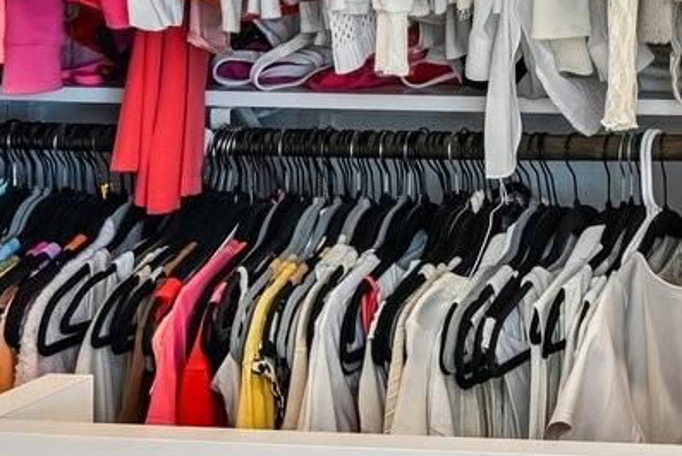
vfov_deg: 13.6
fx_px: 1857
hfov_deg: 18.8
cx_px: 960
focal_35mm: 98
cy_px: -82
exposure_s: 1/8
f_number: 8
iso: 400
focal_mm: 19
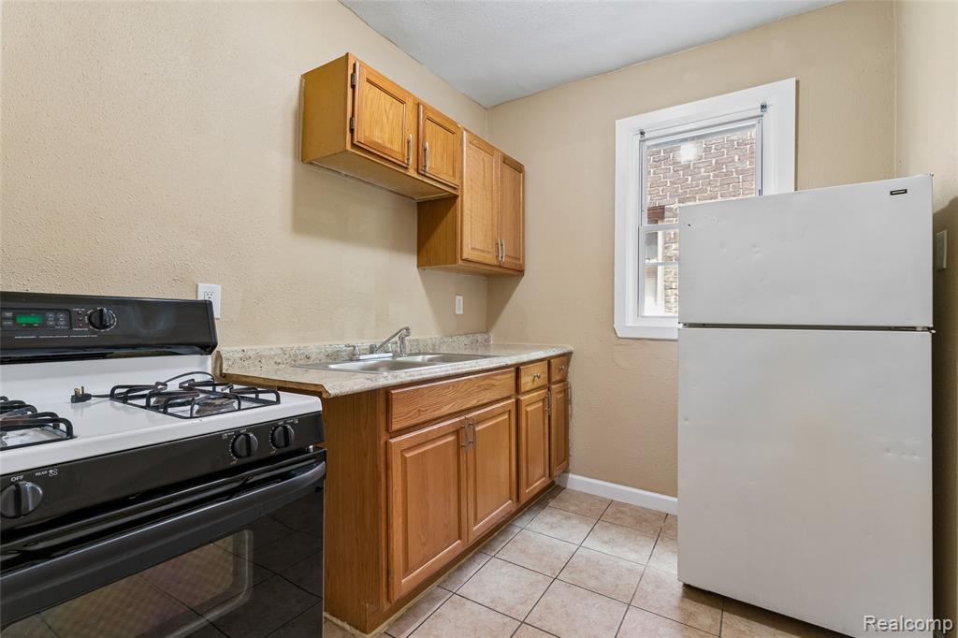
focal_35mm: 16
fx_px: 423
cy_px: 319
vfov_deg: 74.1
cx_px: 479
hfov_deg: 97.1
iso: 400
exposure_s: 1
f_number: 13
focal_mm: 15.9
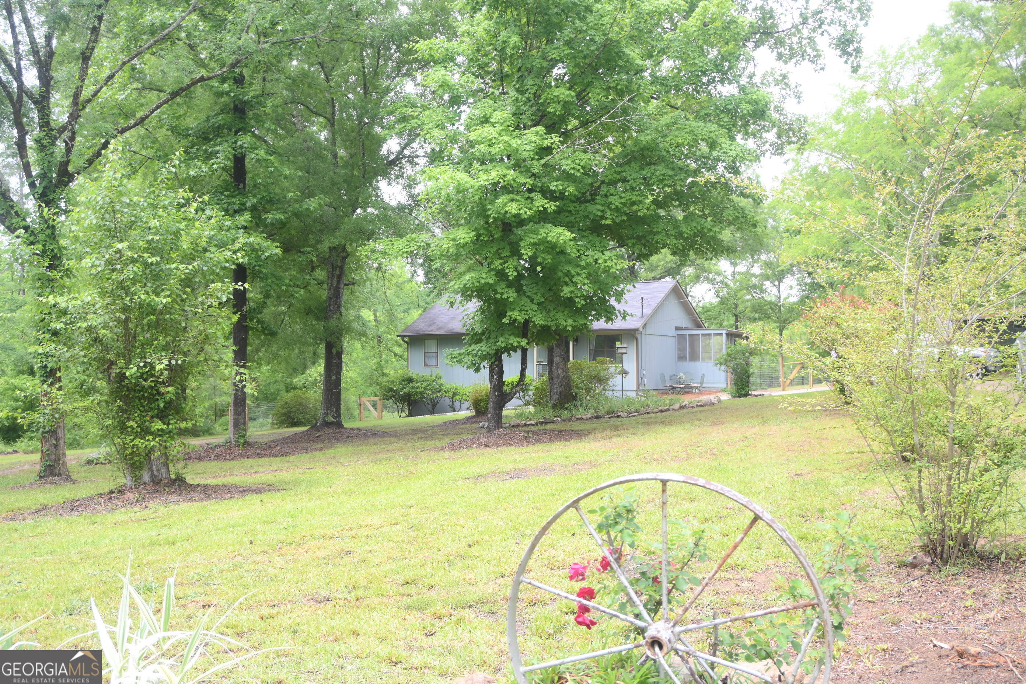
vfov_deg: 35.5
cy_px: 342
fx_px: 1069
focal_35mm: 38
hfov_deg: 51.3
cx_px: 513
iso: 200
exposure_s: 1/250
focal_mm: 25
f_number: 5
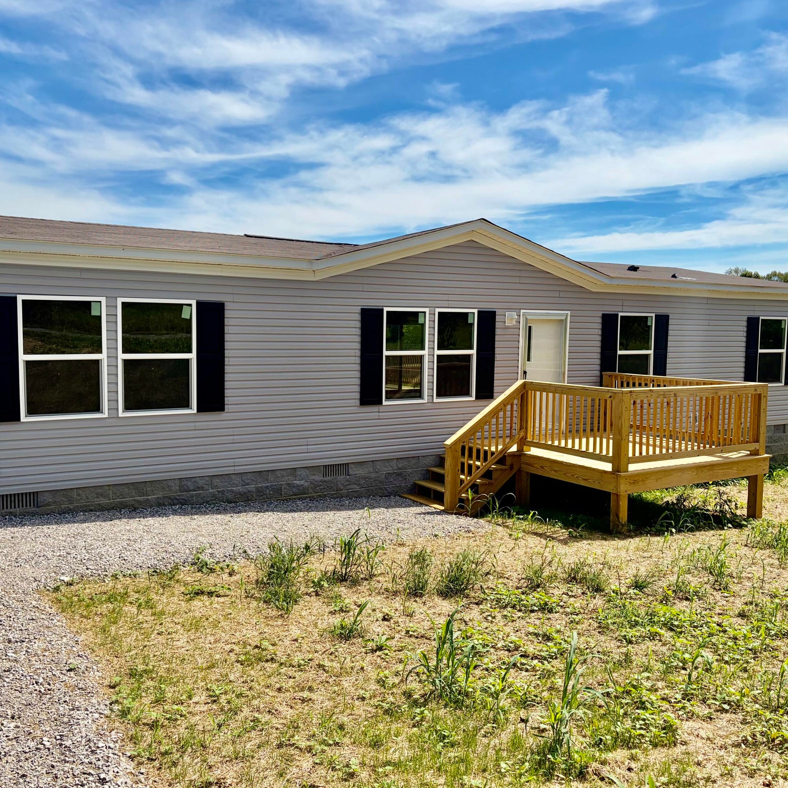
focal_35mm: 31
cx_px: 382
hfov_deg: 52.5
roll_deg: +0.1
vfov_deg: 52.5
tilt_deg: -4.0
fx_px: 798
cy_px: 395
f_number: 1.6
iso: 50
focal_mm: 5.96
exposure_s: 1/5348
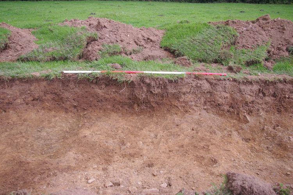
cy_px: 98
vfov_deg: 38.3
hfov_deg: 55.1
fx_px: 281
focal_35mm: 34
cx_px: 146
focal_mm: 23
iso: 200
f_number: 5.6
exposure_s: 1/125
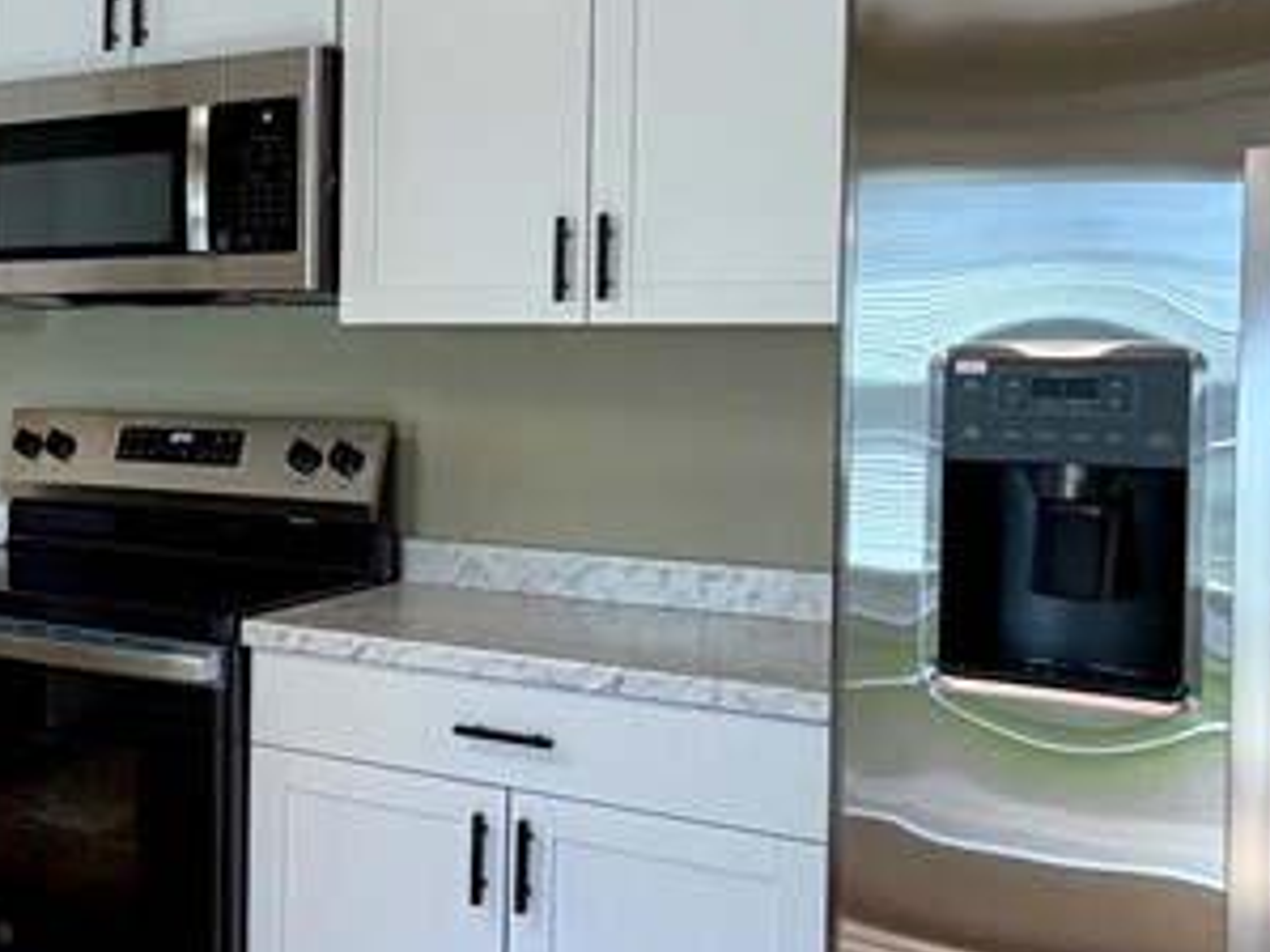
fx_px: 1760
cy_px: 387
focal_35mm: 48
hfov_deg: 31.2
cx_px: -361
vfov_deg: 30.2
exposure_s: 1/120
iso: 100
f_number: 2.2
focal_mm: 2.22
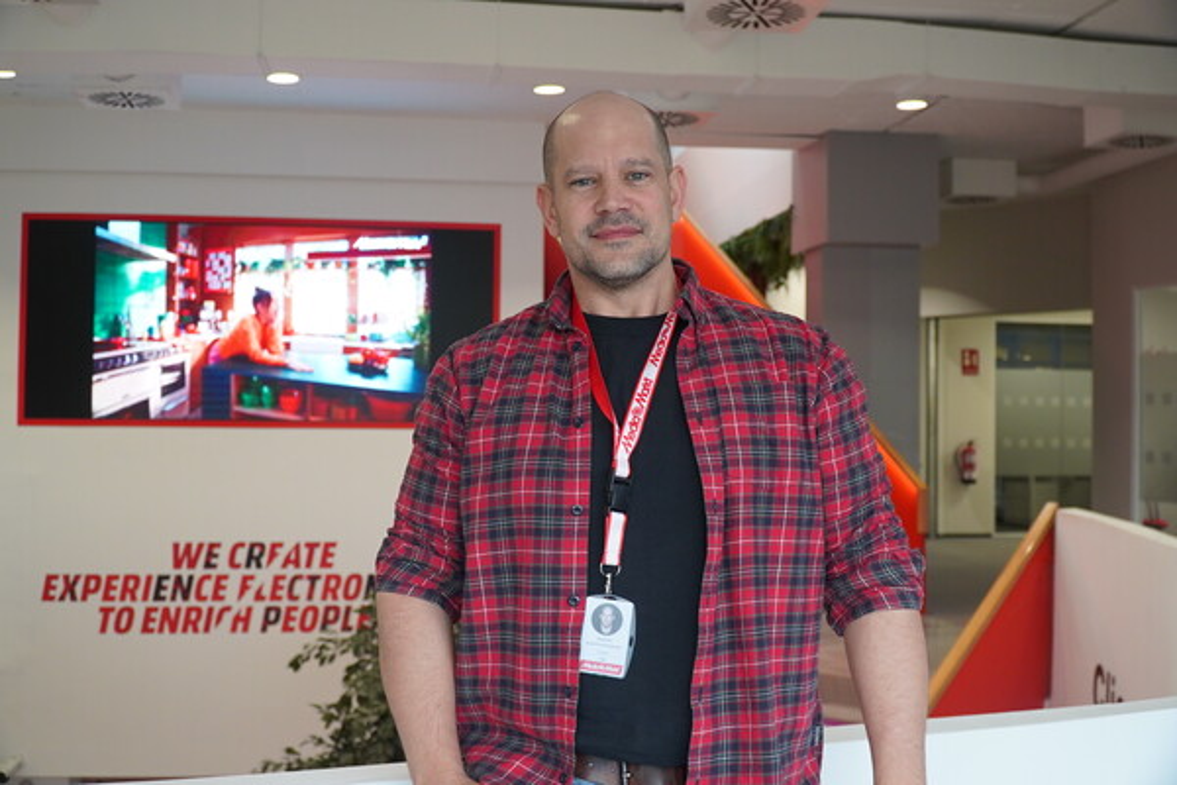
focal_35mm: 39
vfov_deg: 34.2
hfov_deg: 49.6
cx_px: 588
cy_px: 392
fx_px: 1275
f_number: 4
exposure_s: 1/160
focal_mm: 26
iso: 1000
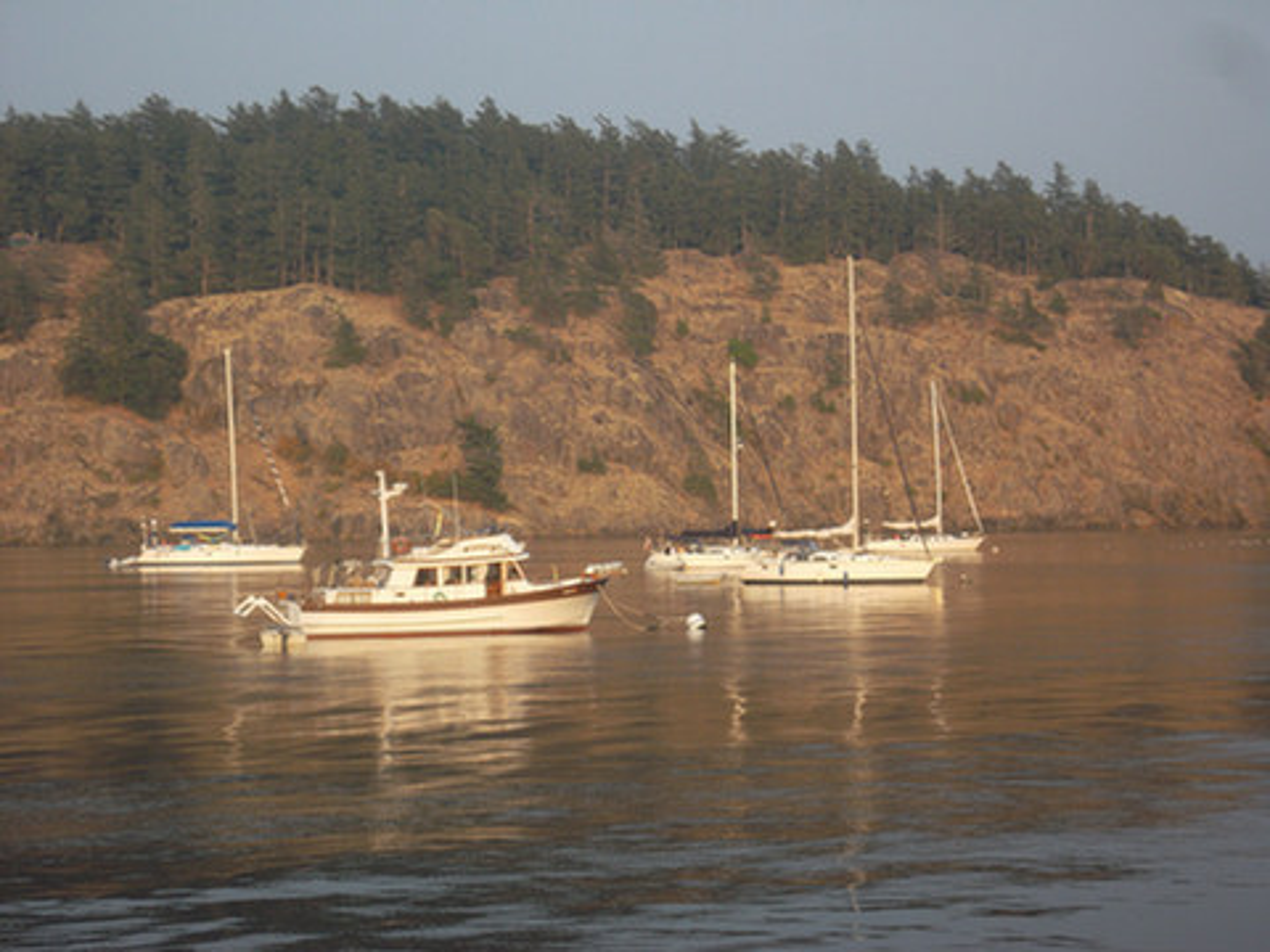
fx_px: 3155
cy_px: 476
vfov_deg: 17.2
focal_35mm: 86
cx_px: 635
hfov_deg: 22.8
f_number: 4.3
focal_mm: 15.4
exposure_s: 1/180
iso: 80
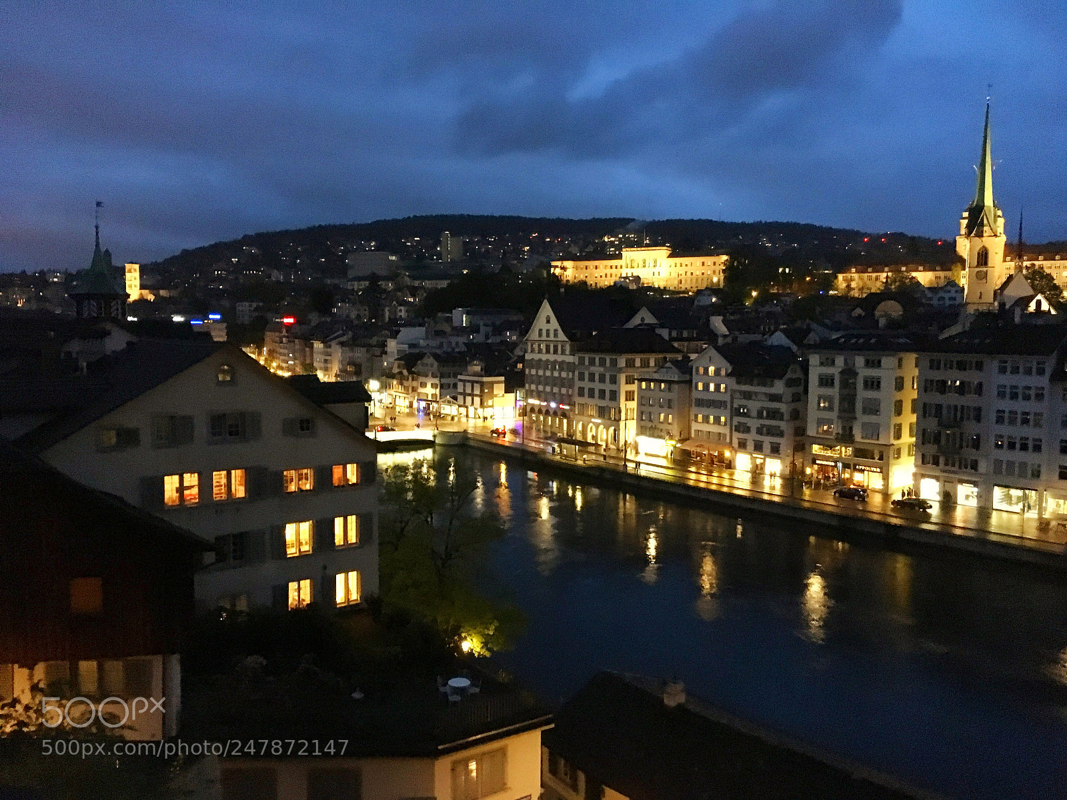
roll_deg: -0.3
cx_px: 534
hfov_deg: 61.7
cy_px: 400
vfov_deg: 48.2
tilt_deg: -4.4
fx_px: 894
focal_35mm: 29
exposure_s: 1/17
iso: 1250
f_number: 2.2
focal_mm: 4.15
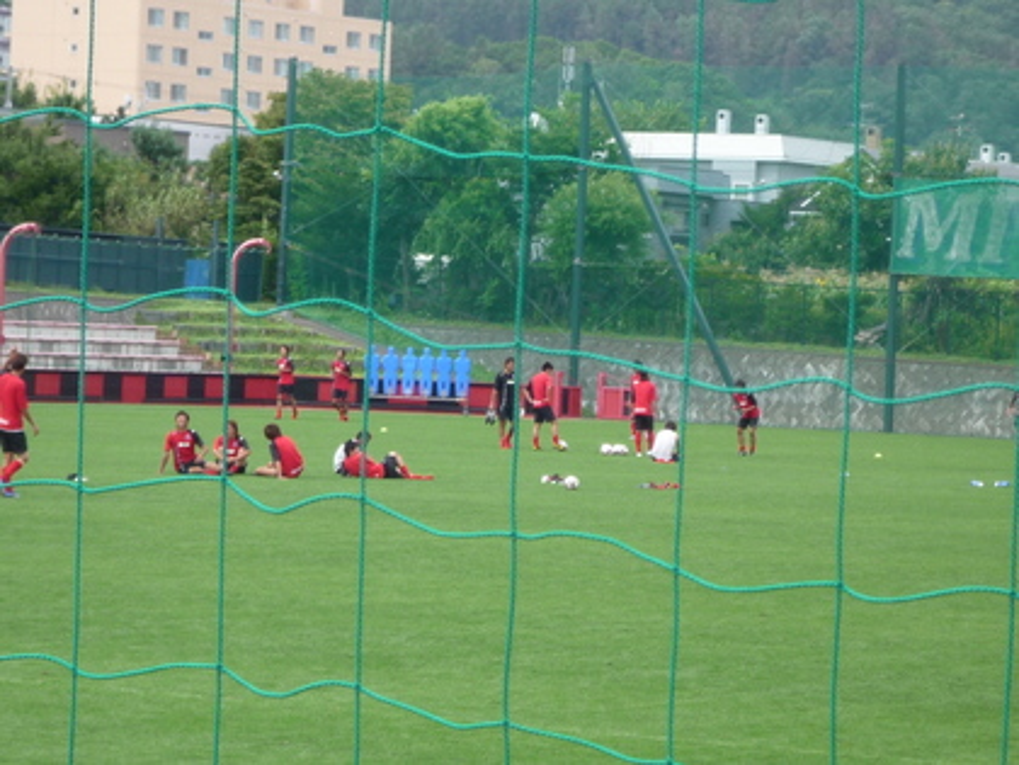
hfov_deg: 11.0
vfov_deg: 8.2
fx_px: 5299
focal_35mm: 180
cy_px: 382
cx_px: 510
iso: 100
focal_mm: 17.6
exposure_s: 1/200
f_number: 5.6
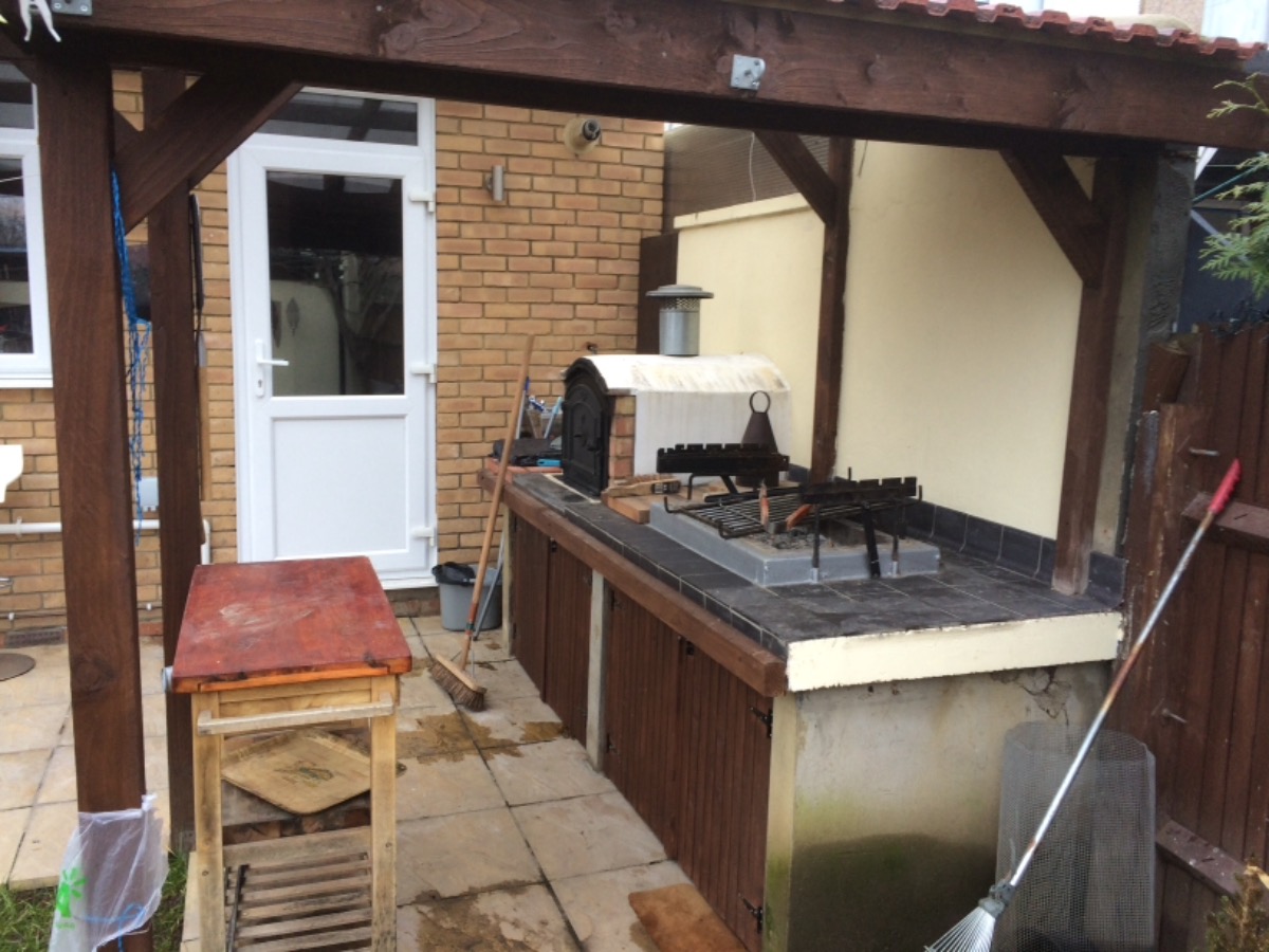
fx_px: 1063
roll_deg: -0.2
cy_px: 476
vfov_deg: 48.2
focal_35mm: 29
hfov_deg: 61.7
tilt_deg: -8.6
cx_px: 634
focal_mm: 4.15
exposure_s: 1/100
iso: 50
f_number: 2.2
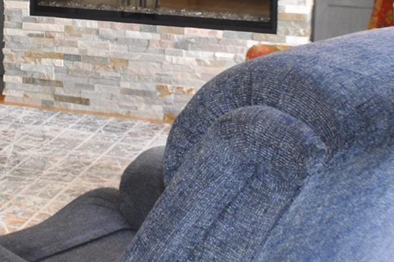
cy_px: -58
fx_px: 1235
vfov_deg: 11.8
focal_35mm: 113
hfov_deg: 17.7
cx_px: 10
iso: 400
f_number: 4
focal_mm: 22
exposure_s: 1/60
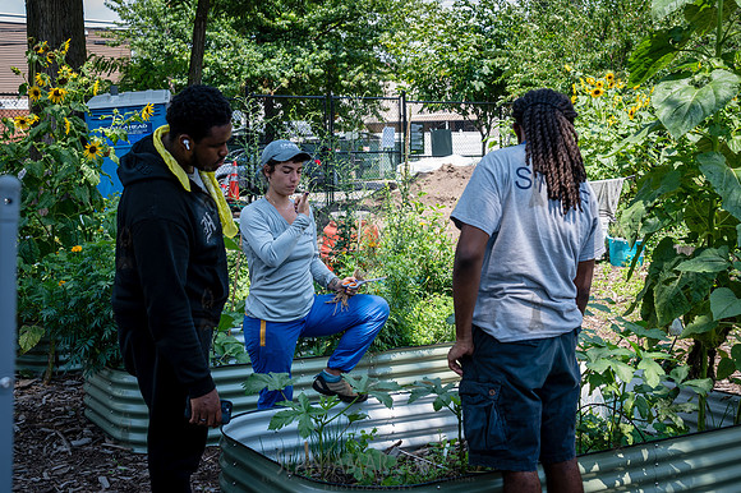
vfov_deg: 30.1
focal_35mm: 45
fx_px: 916
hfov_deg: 44.0
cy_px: 215
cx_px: 377
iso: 200
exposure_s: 1/320
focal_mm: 37
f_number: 5
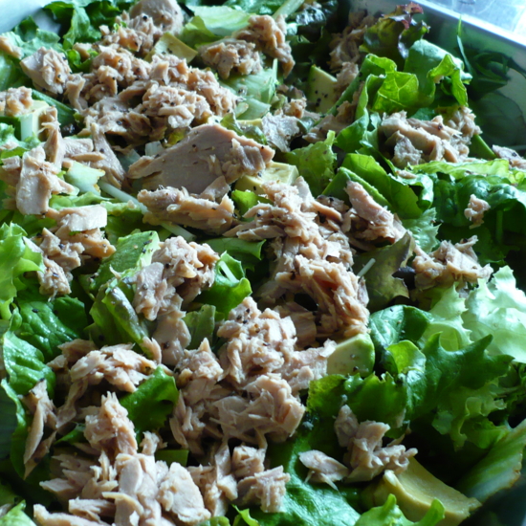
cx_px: 182
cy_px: 280
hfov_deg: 37.2
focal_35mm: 45
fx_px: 774
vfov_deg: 37.5
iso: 200
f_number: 2.8
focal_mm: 5.8
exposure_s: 1/20
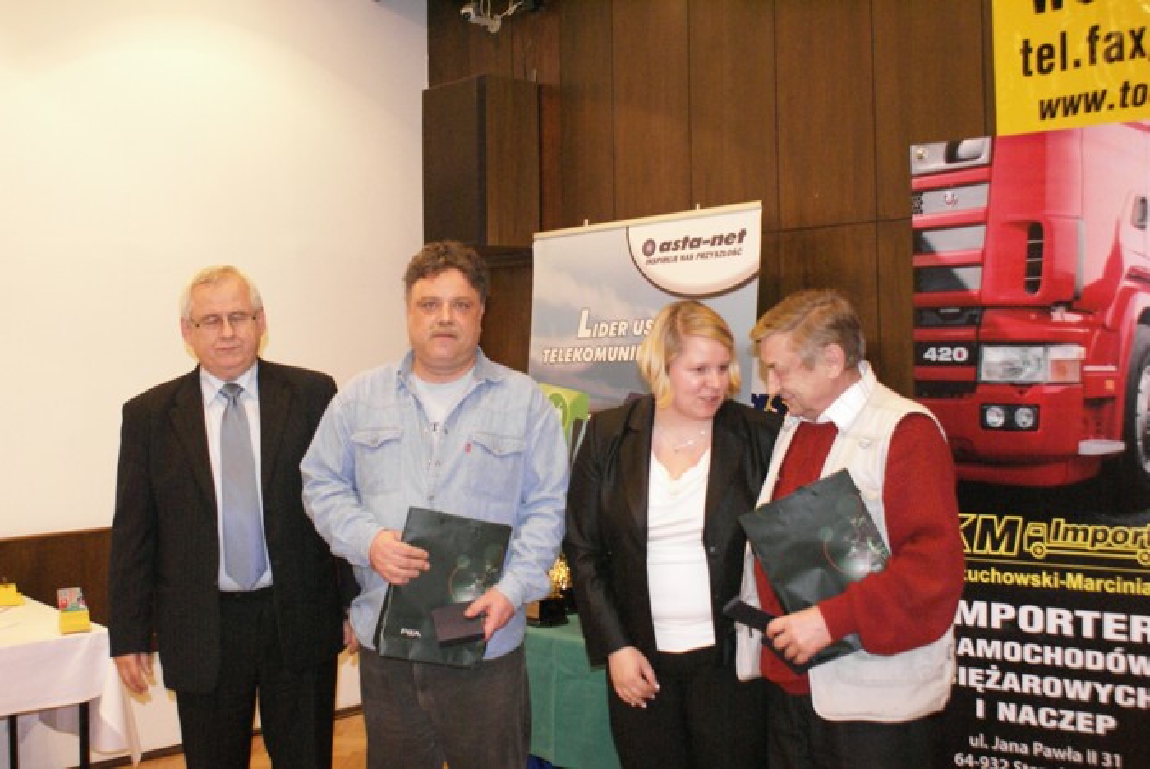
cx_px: 575
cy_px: 384
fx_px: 1247
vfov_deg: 34.3
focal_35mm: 39
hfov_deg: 49.5
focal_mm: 26
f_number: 4.5
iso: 1600
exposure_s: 1/15
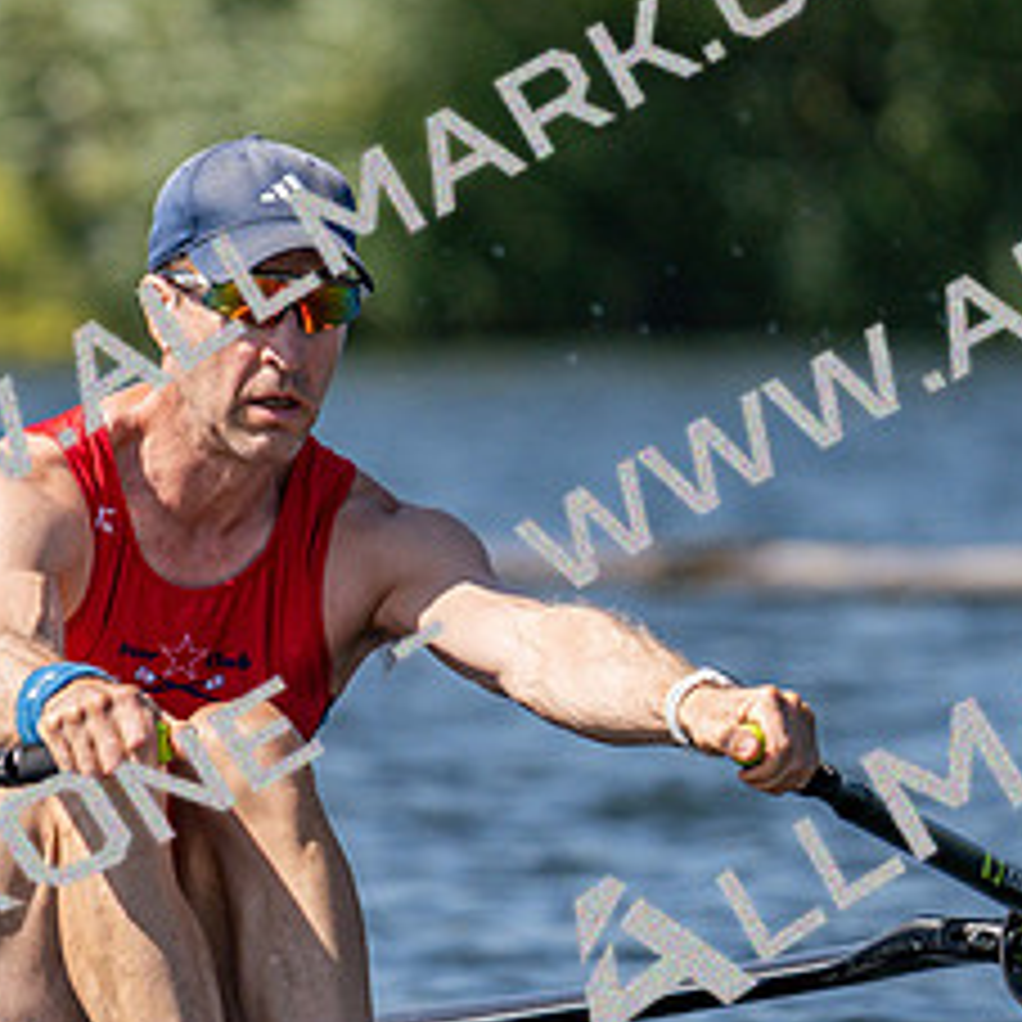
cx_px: 189
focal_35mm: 794
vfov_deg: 2.2
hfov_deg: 2.2
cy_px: 664
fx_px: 26522
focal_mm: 365
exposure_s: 1/2000
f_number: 6.3
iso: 320
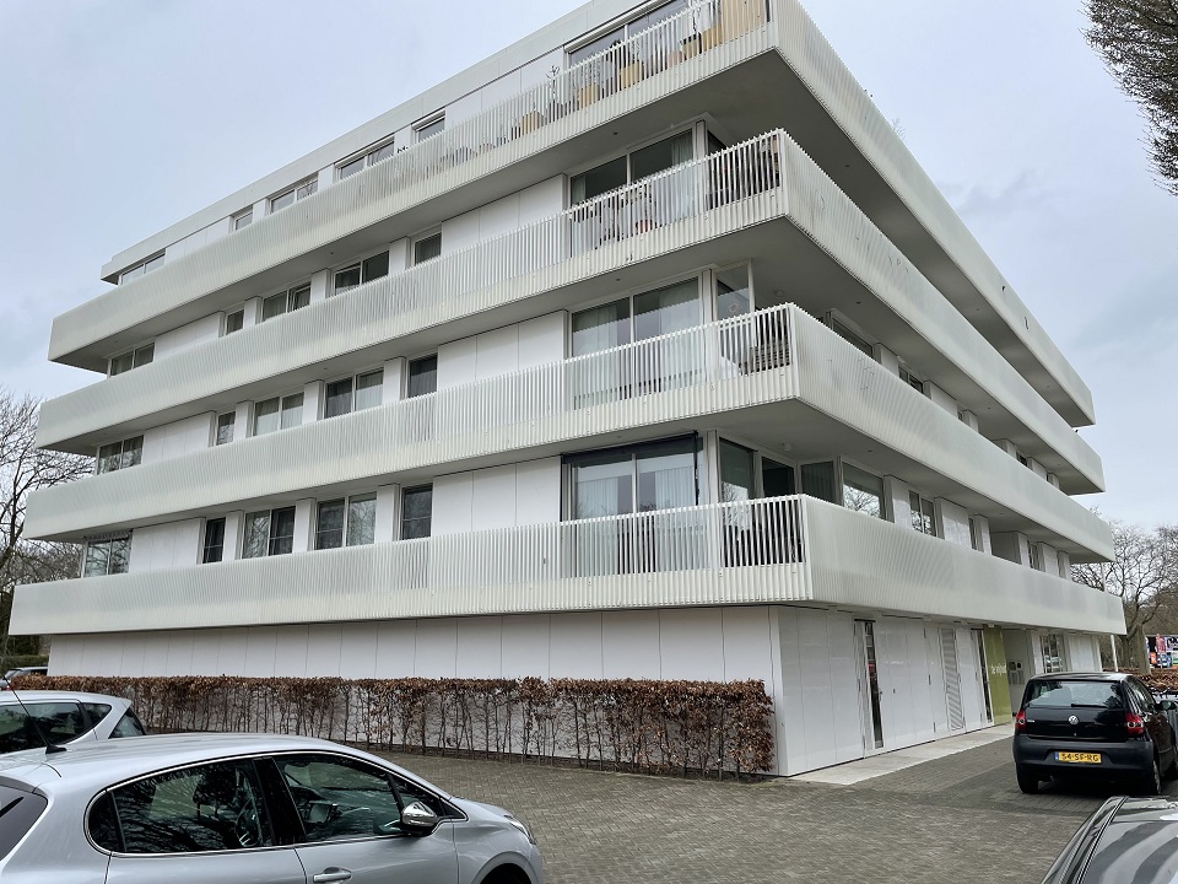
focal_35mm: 26
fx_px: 885
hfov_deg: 67.3
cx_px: 589
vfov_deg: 53.1
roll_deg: +0.2
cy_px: 442
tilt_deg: +13.6
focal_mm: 4.2
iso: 32
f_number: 1.6
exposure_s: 1/1233
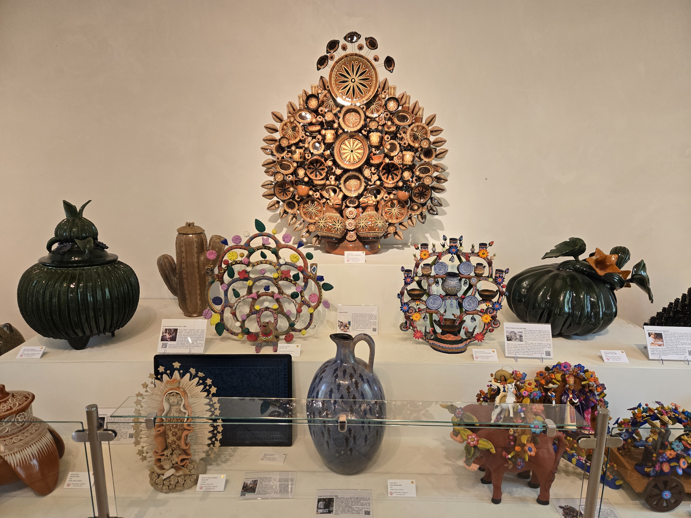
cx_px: 346
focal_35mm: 23
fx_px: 459
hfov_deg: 73.9
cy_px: 259
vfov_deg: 58.9
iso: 200
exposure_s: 1/120
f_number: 1.8
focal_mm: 5.4
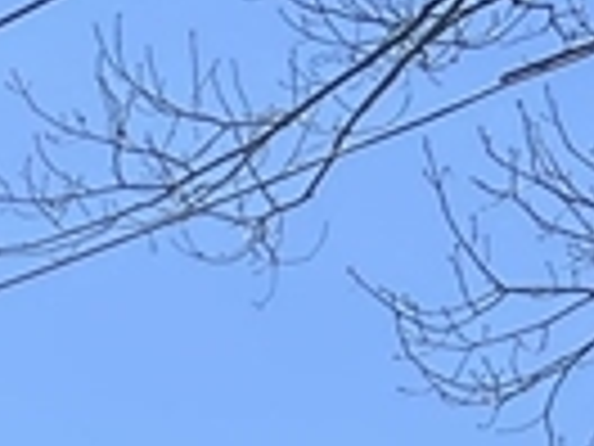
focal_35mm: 201
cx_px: -1026
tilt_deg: +9.4
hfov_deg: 8.6
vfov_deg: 6.8
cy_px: 1212
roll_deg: +1.4
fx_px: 3449
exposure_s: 1/2841
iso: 50
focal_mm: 5.7
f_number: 1.5
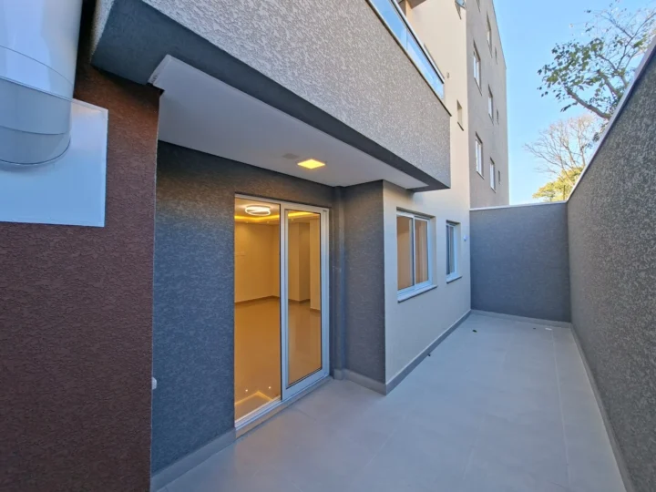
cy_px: 246
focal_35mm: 13
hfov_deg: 106.2
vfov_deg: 89.9
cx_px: 328
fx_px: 246
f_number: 2.2
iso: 40
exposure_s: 1/120
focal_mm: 1.74
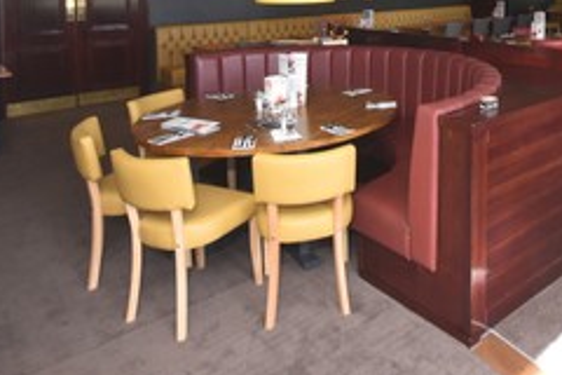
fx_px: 500
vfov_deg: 36.2
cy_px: -16
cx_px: 433
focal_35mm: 32
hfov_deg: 55.4
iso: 800
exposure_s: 1/160
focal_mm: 10
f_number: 4.5
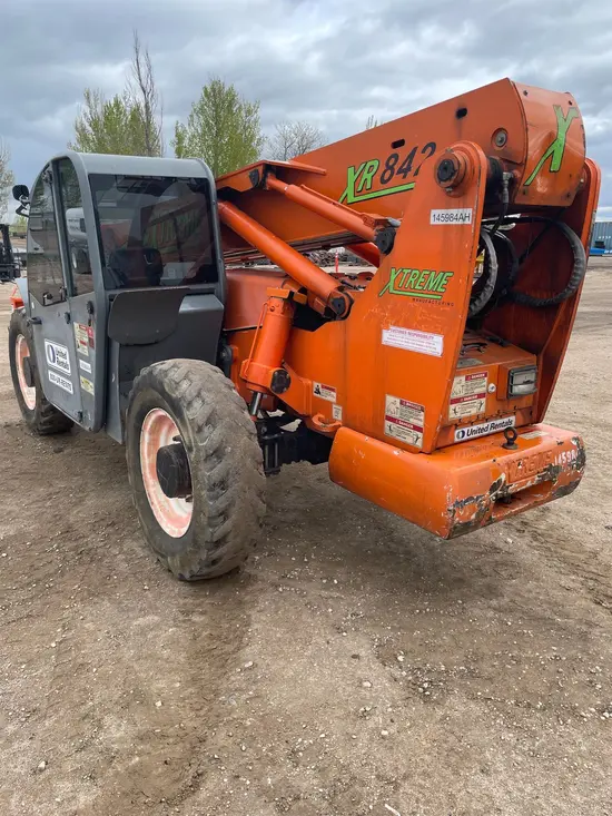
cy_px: 408
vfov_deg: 67.3
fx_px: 613
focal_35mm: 26
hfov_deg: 53.1
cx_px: 306
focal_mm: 4.2
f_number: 1.6
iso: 32
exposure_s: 1/1511
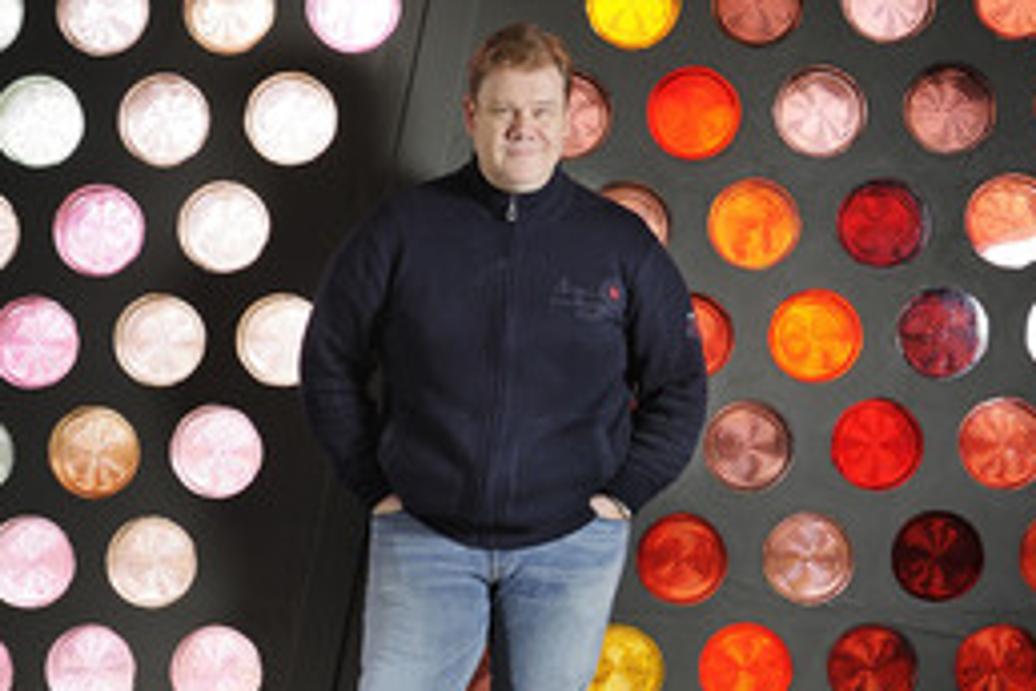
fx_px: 1611
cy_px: 470
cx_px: 512
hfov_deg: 35.6
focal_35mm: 56
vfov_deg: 24.1
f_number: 4
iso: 400
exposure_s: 1/100
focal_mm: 32
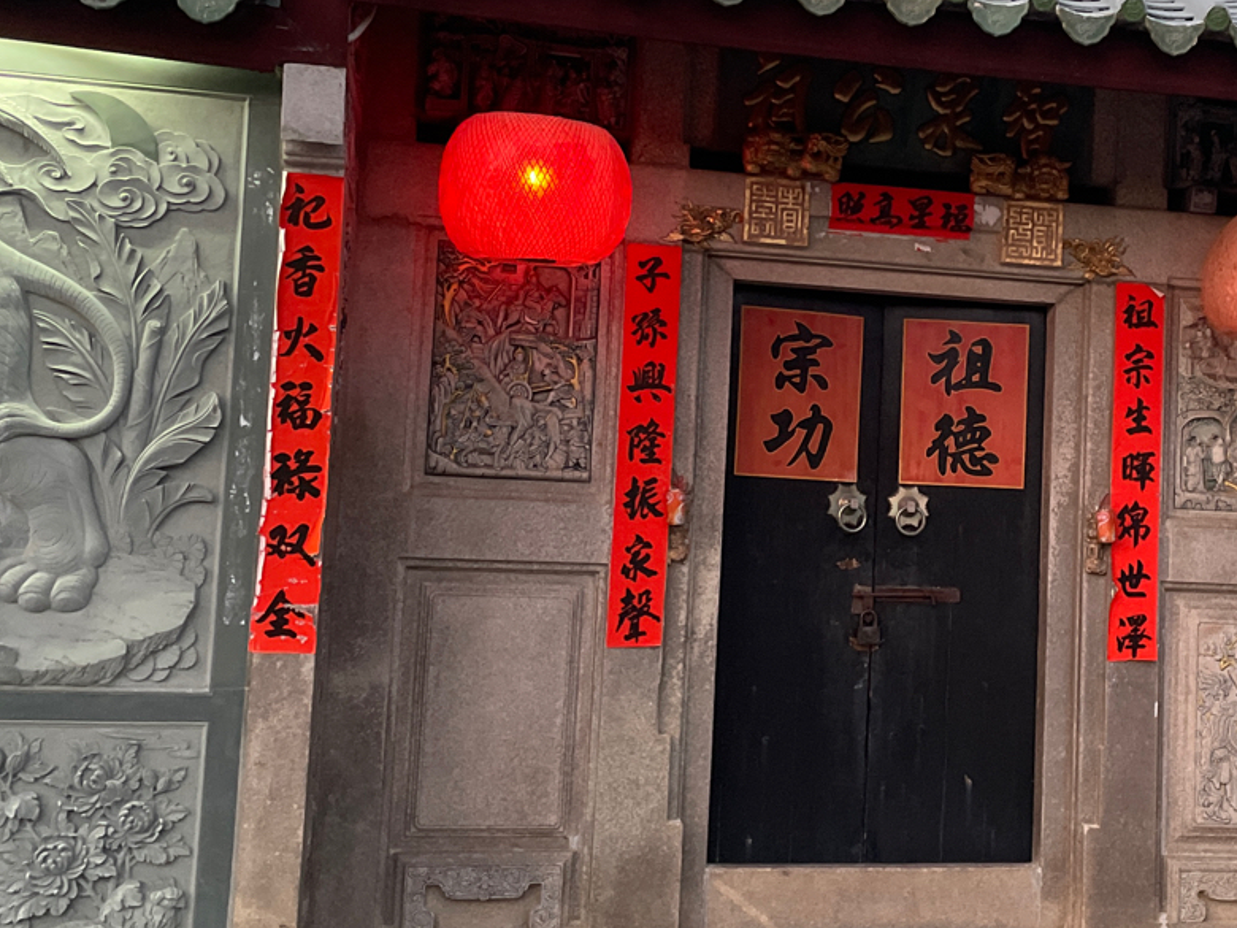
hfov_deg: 37.6
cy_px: 450
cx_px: 855
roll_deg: -2.1
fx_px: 1787
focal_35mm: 50
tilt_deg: +4.4
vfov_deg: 29.1
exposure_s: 1/50
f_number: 1.6
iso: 500
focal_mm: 4.2
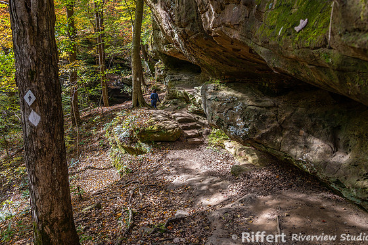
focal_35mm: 29
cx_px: 188
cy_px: 122
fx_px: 296
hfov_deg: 63.7
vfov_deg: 44.9
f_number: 6.3
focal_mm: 28
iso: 220
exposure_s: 1/125
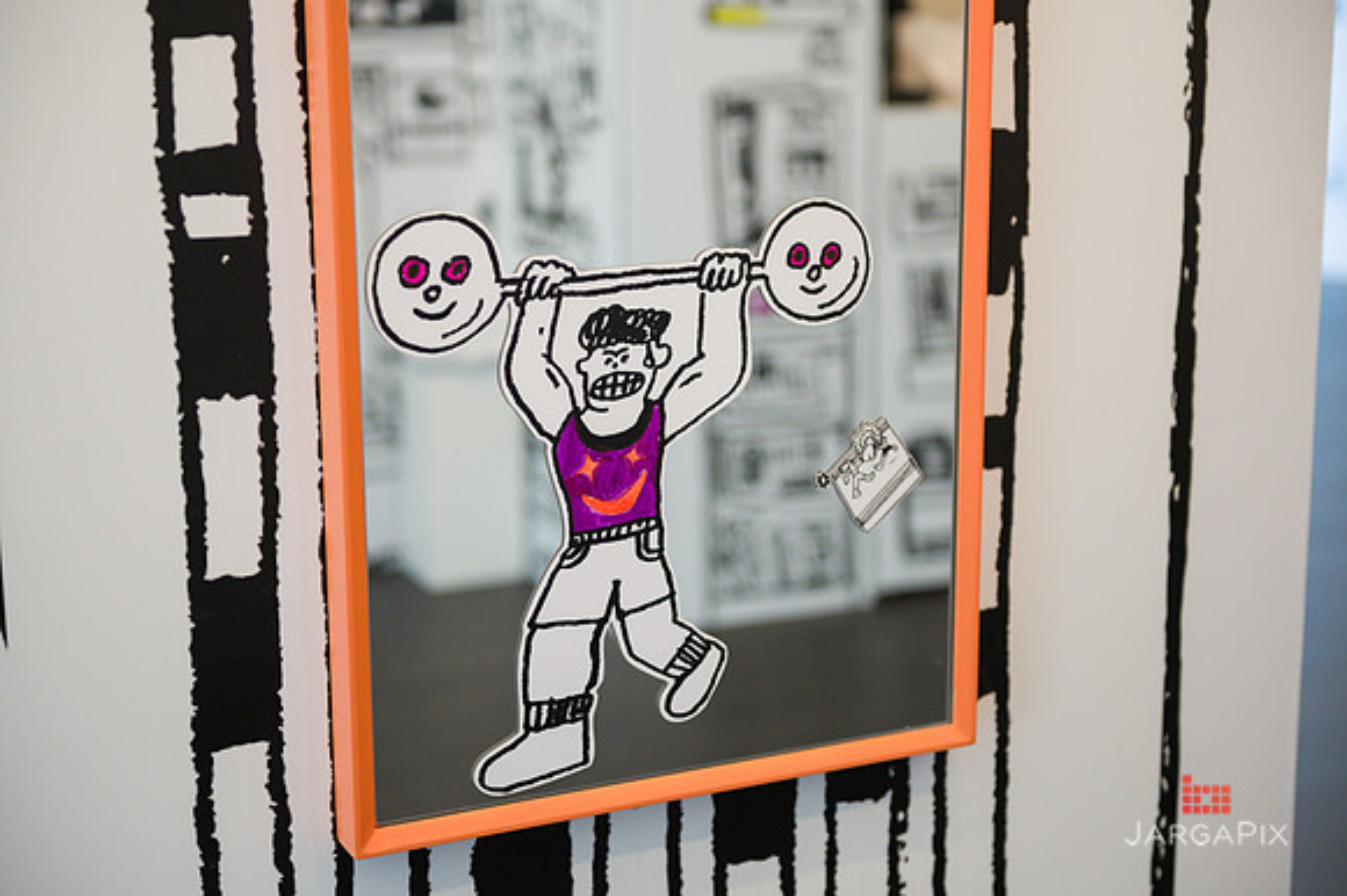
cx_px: 674
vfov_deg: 24.2
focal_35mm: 56
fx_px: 2094
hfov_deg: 35.7
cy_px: 448
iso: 1600
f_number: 3.5
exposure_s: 1/200
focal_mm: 56
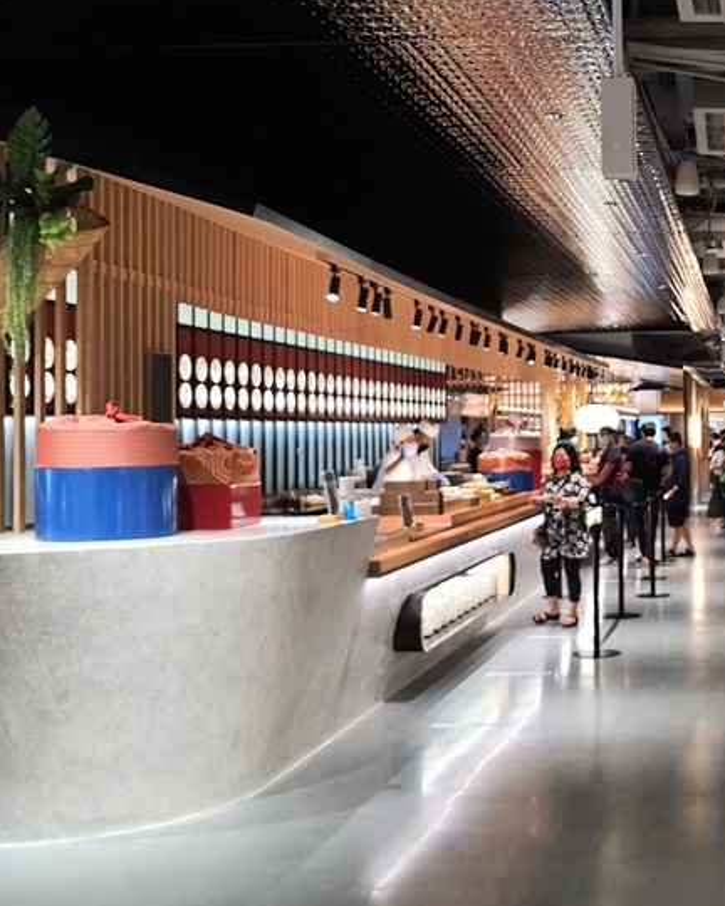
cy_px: 379
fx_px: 1261
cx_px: 703
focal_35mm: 47
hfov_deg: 30.1
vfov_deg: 39.4
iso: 200
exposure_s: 1/40
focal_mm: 4.32
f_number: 1.7
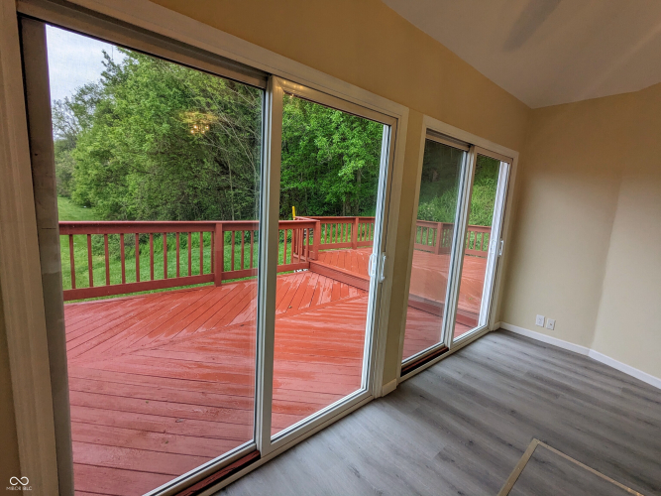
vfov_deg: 78.1
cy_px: 248
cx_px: 330
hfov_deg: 94.5
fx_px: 305
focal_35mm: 16
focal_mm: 2.35
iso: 57
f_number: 2.2
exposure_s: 1/120
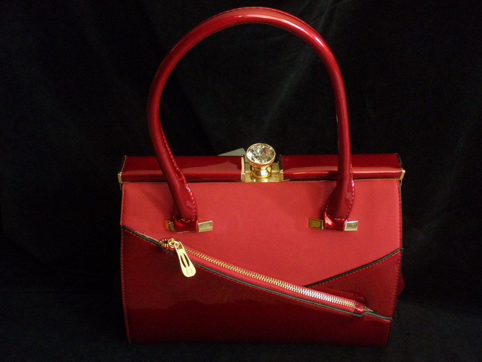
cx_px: 242
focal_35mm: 37
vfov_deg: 38.7
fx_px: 515
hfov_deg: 50.1
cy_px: 183
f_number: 3.5
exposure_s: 1/4
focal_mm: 6.3
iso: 400
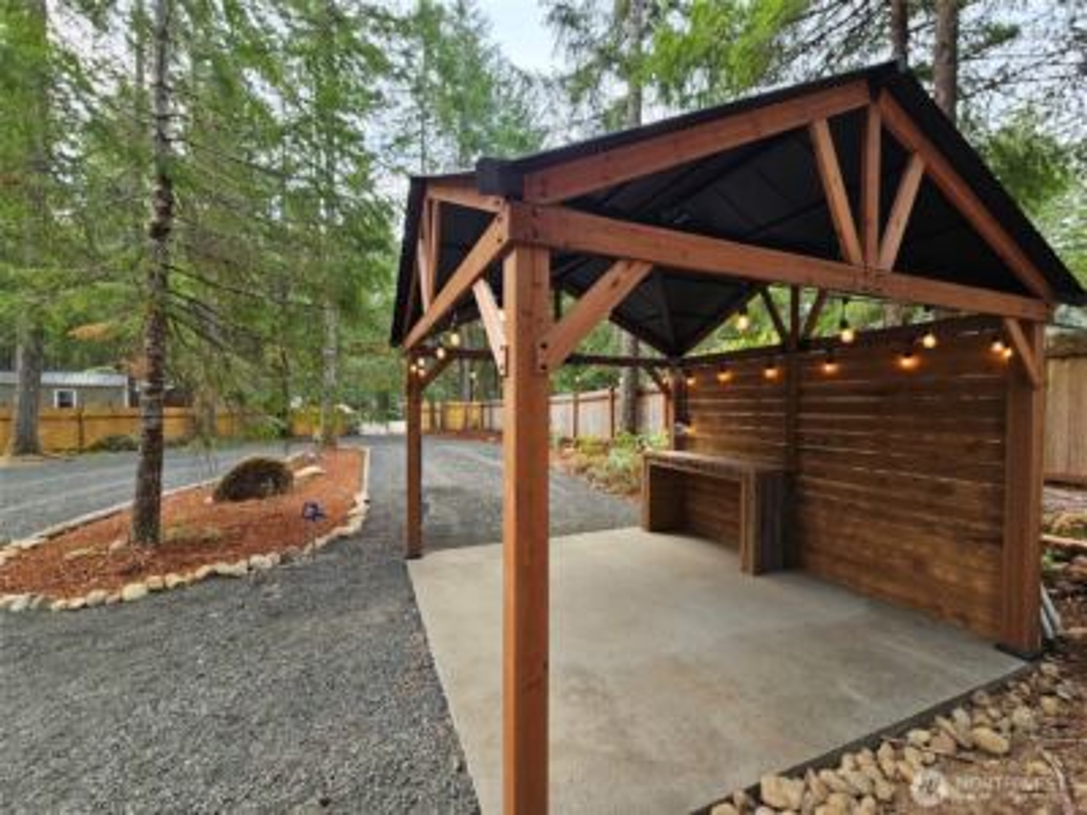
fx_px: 408
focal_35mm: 13
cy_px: 408
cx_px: 544
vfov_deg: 89.9
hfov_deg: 106.2
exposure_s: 1/120
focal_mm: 2.2
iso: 50
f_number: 2.2
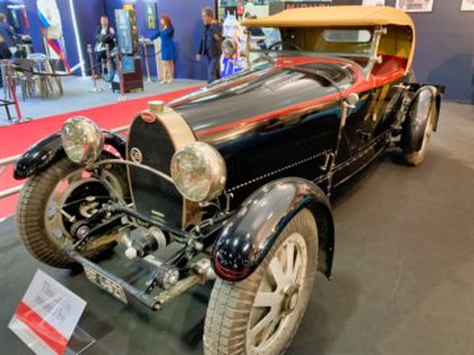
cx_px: 237
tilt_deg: -21.1
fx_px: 356
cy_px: 178
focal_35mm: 26
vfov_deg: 53.1
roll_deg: +0.3
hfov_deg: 67.3
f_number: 1.8
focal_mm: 4.25
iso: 320
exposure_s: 1/33
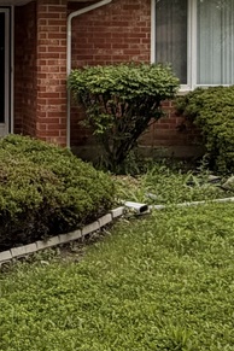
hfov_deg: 18.2
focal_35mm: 72
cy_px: 51
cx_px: -27
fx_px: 702
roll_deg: +0.3
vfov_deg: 27.3
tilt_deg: +1.2
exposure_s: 1/770
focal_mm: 2.22
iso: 40
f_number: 2.2
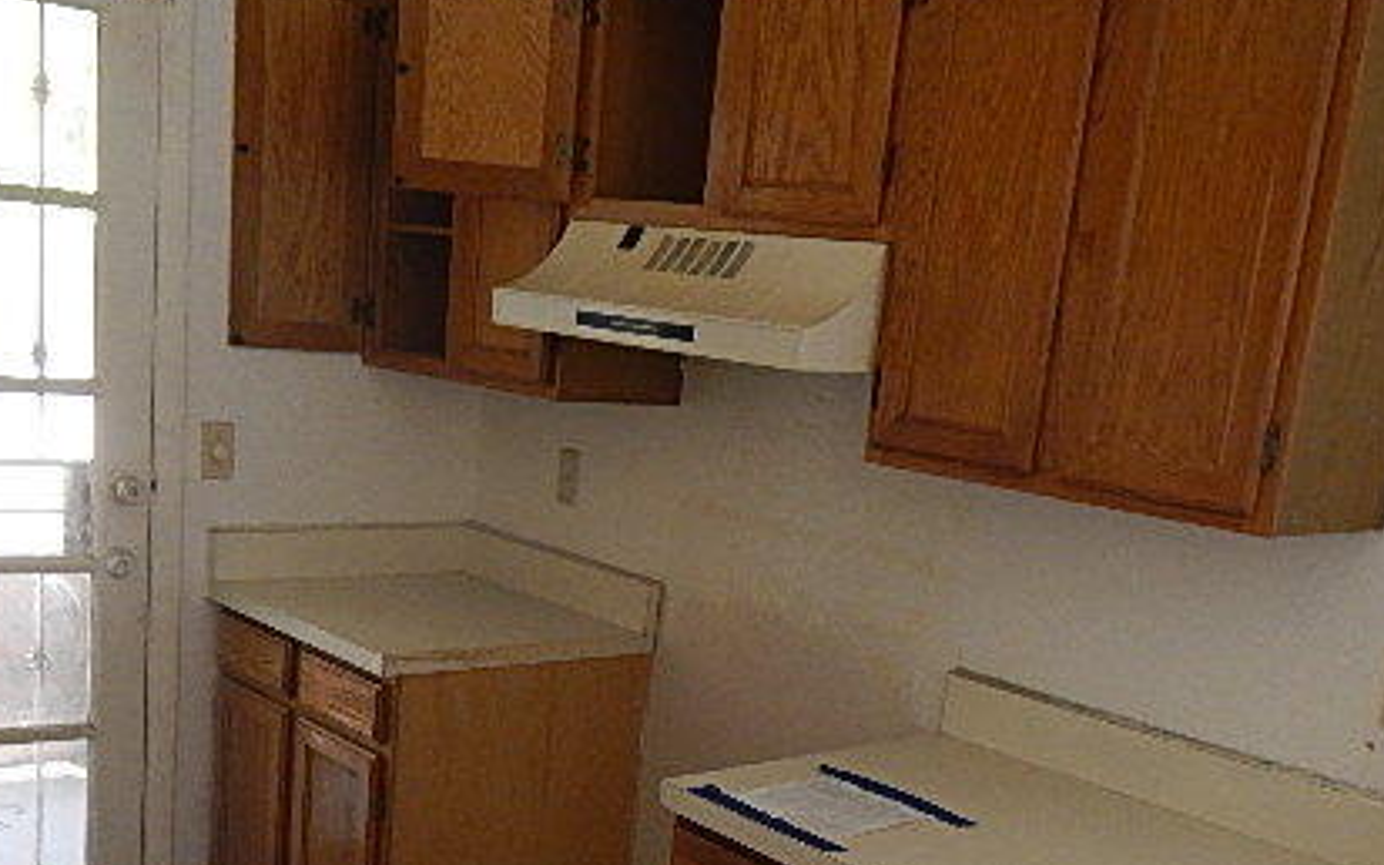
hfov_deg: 43.4
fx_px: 1735
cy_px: 781
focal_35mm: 46
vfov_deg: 27.0
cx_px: 593
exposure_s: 1/40
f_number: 3.9
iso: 400
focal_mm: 5
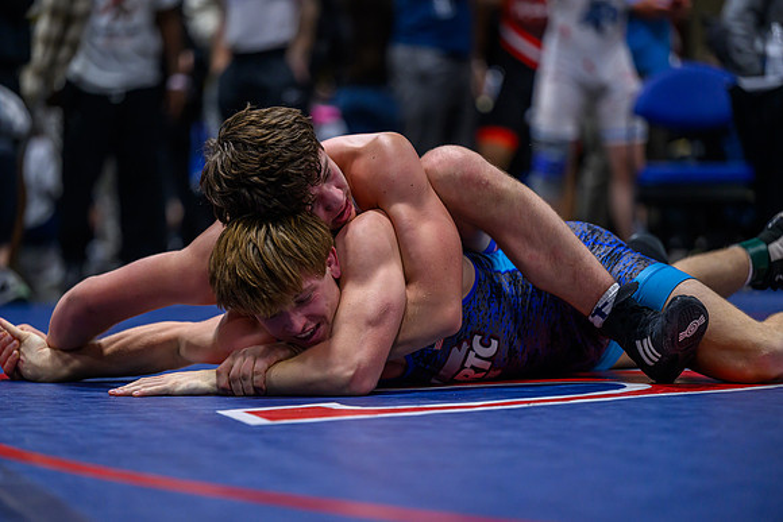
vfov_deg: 8.7
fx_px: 3446
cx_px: 386
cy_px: 269
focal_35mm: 158
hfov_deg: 13.0
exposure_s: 1/800
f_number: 2.8
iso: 2500
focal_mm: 150
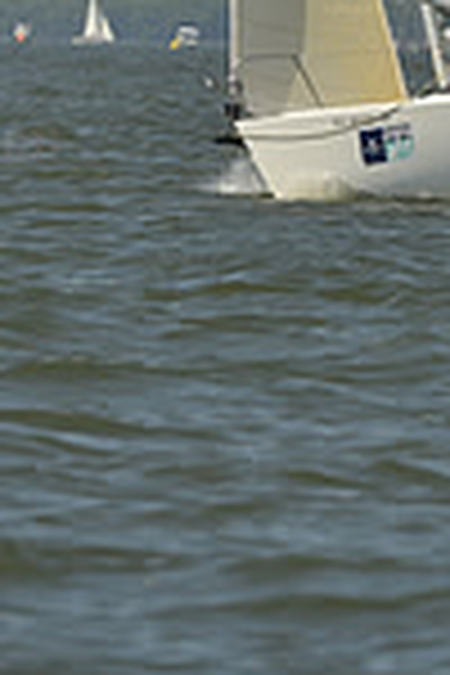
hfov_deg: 1.0
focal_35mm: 1316
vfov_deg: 1.6
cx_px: 295
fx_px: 24673
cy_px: -549
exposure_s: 1/1600
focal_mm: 340
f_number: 8
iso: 280
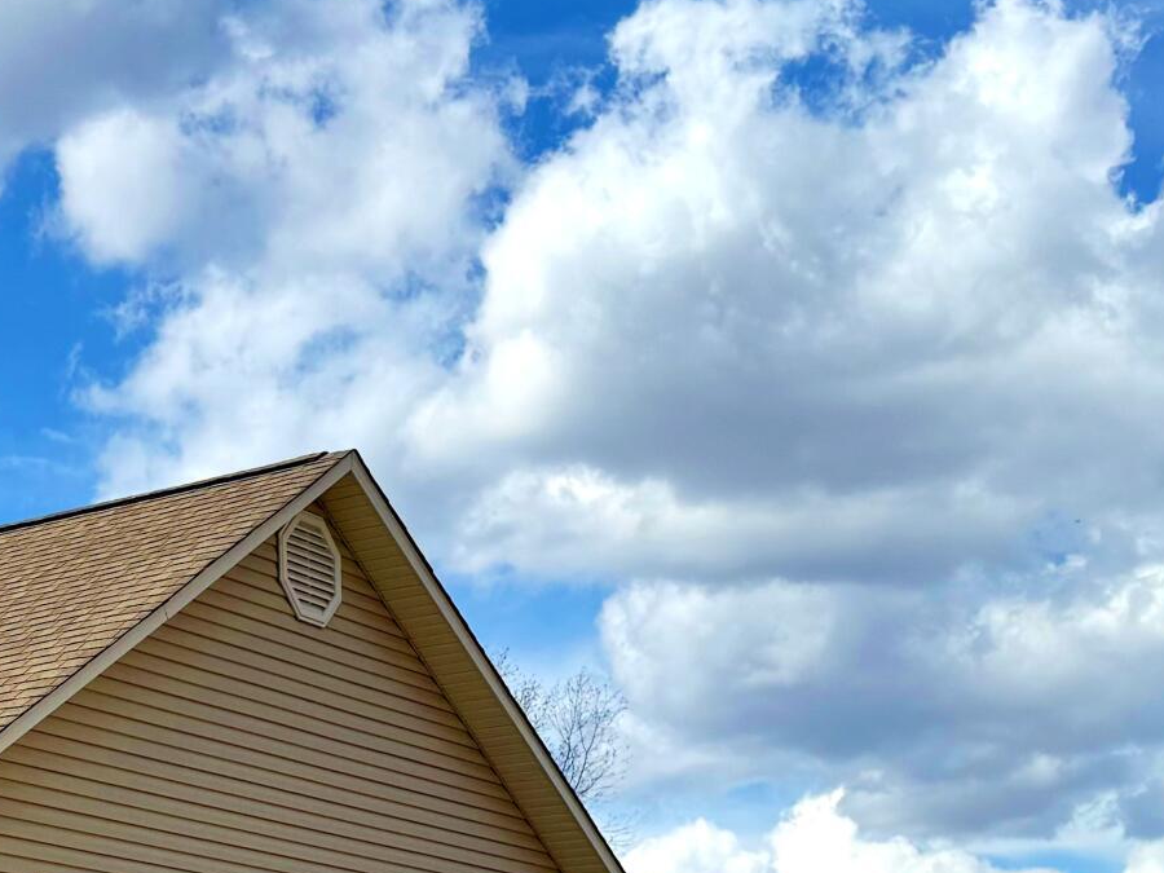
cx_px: 59
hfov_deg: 23.6
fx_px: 2690
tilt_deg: +10.6
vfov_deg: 18.2
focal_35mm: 80
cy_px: 753
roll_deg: -0.1
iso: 80
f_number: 1.78
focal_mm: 6.76
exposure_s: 1/10417
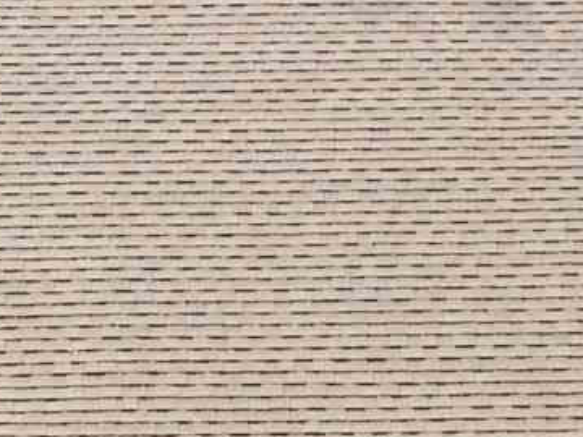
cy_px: 458
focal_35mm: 287
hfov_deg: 6.9
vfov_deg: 5.2
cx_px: -76
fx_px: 4834
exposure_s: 1/400
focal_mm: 35
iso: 250
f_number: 4.5
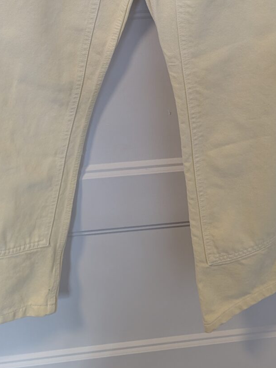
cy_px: -29
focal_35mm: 60
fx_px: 638
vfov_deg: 29.3
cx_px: 114
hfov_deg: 24.4
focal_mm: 6.9
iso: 317
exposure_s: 1/120
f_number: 1.68
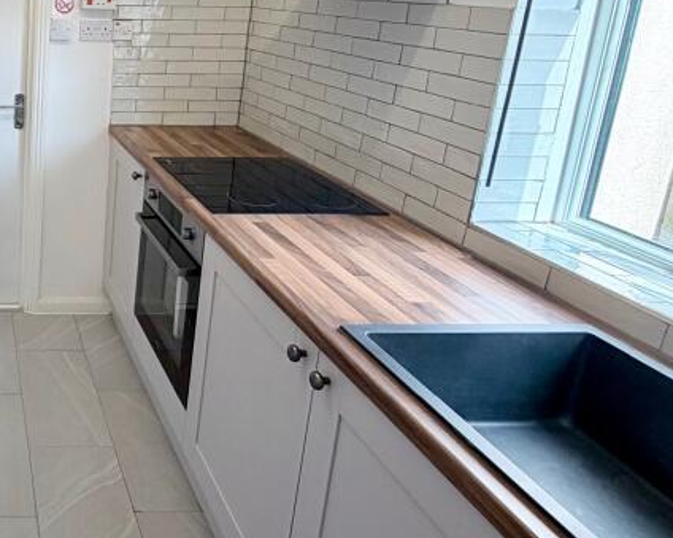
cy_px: 132
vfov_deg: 43.1
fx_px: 657
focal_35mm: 33
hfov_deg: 45.0
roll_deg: -1.2
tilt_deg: -13.5
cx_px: -14
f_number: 2.2
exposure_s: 1/121
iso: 64
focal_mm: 2.22
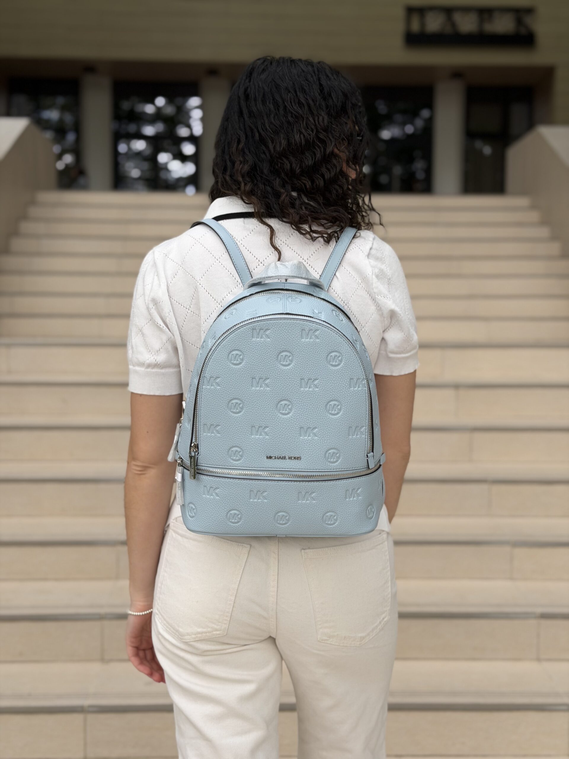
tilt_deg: -2.6
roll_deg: -0.4
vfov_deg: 39.7
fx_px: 1052
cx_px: 284
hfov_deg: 30.3
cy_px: 380
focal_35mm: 48
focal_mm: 6.76
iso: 64
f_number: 1.78
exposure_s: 1/1027
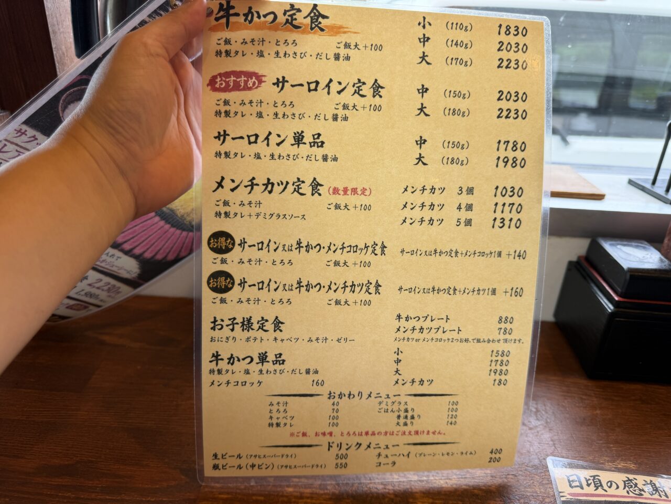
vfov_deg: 56.8
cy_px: 252
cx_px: 336
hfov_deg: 71.6
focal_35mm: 24
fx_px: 465
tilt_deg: -27.2
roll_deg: -2.3
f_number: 1.78
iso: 64
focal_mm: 6.76
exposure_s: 1/121
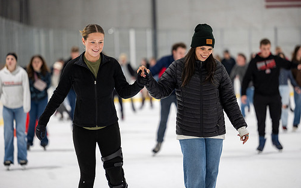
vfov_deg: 7.4
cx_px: 158
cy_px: 83
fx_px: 1452
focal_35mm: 177
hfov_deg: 11.8
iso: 400
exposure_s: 1/500
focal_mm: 150
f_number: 2.8
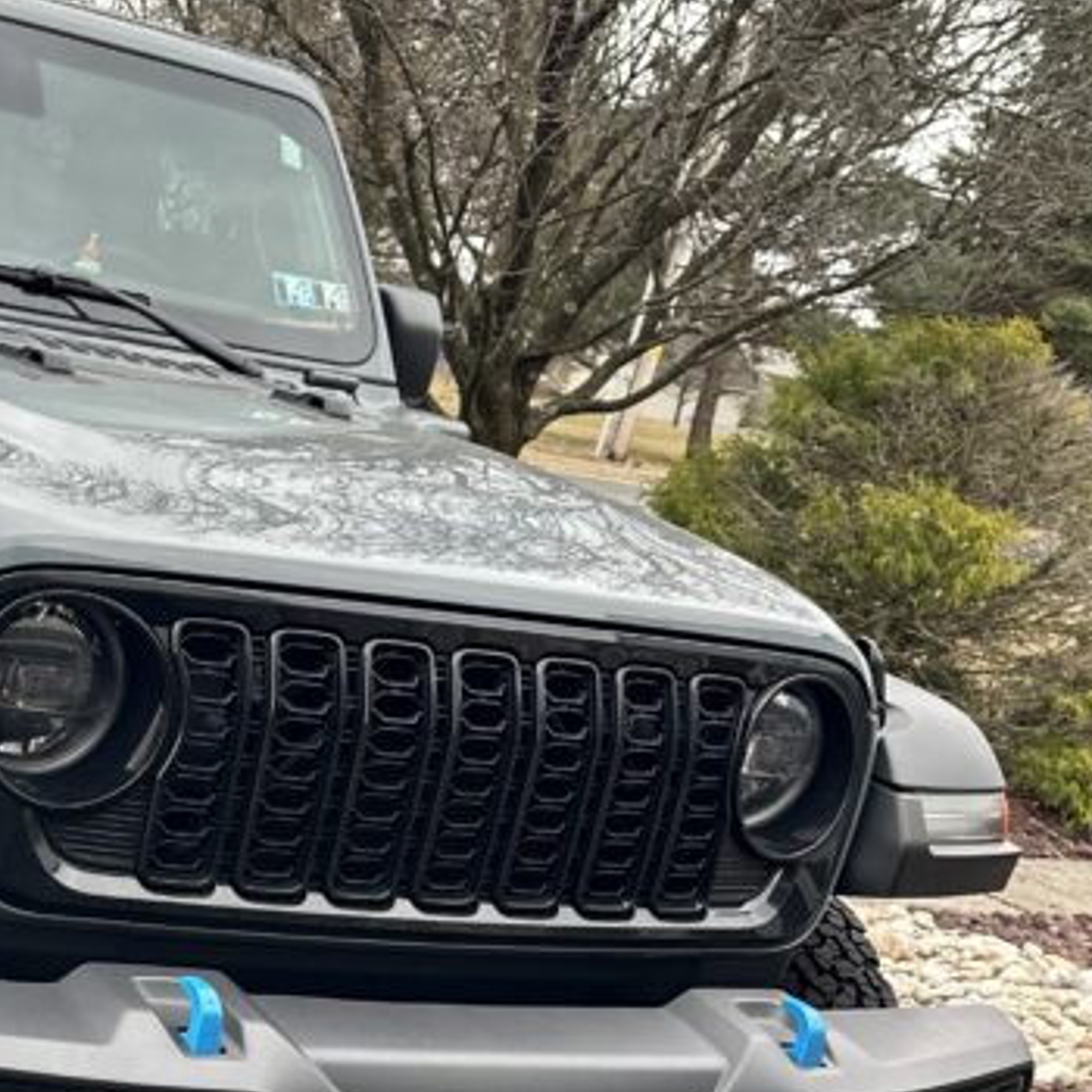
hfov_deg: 25.8
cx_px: -84
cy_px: 933
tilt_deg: -16.3
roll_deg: -11.8
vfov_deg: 27.0
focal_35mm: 62
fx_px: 2213
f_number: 1.78
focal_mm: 6.86
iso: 64
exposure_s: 1/179
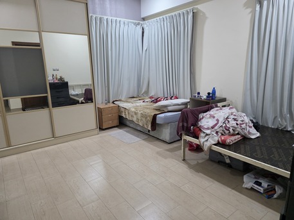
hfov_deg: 73.9
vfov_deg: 58.9
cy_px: 110
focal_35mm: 23
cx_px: 147
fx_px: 195
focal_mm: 6.3
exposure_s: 1/120
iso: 500
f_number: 1.7
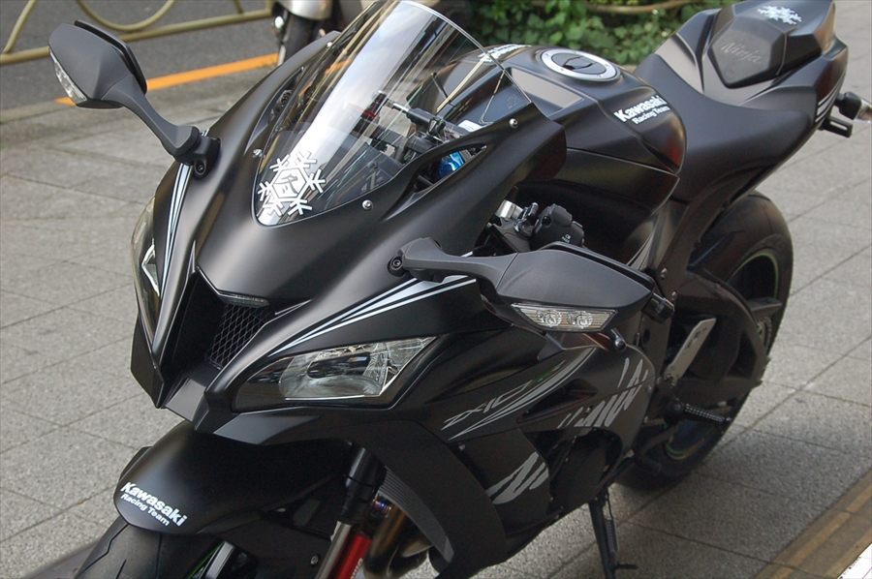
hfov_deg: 28.1
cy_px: 290
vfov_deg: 18.9
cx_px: 436
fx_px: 1742
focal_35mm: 72
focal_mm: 48
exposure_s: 1/200
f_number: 7.1
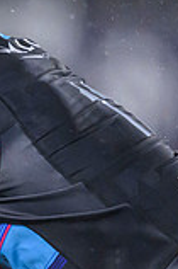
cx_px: -157
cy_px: 249
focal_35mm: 2141
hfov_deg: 0.6
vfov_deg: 1.0
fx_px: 15913
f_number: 3.2
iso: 5000
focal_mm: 400
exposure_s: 1/2000
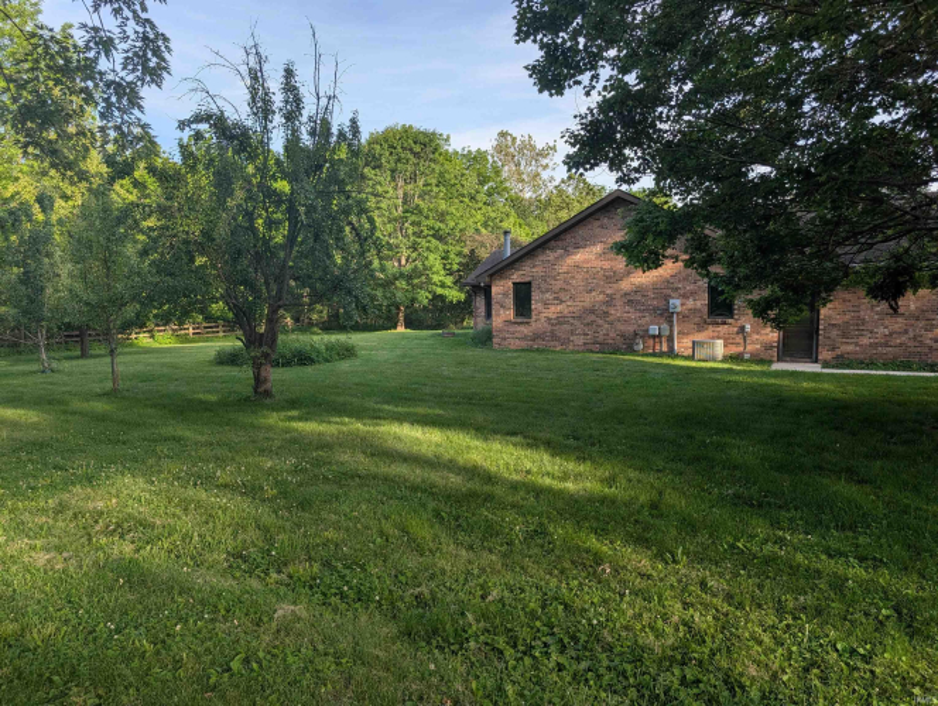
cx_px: 469
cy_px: 353
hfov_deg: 71.5
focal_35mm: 24
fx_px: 651
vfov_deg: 56.9
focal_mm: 6.9
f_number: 1.68
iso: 22
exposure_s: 1/381
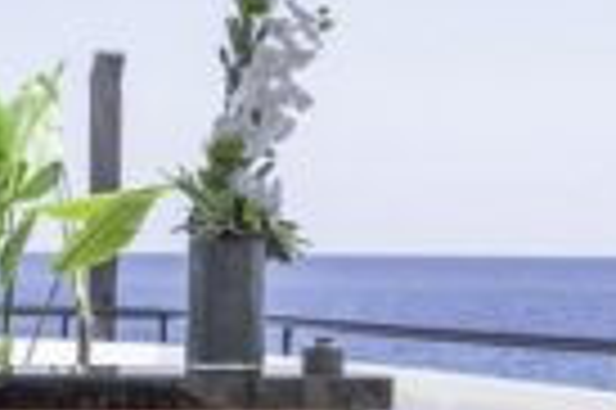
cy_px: 342
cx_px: -405
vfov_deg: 11.5
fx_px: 2017
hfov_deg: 15.5
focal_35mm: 118
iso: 100
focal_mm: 21
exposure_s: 1/50
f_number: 13
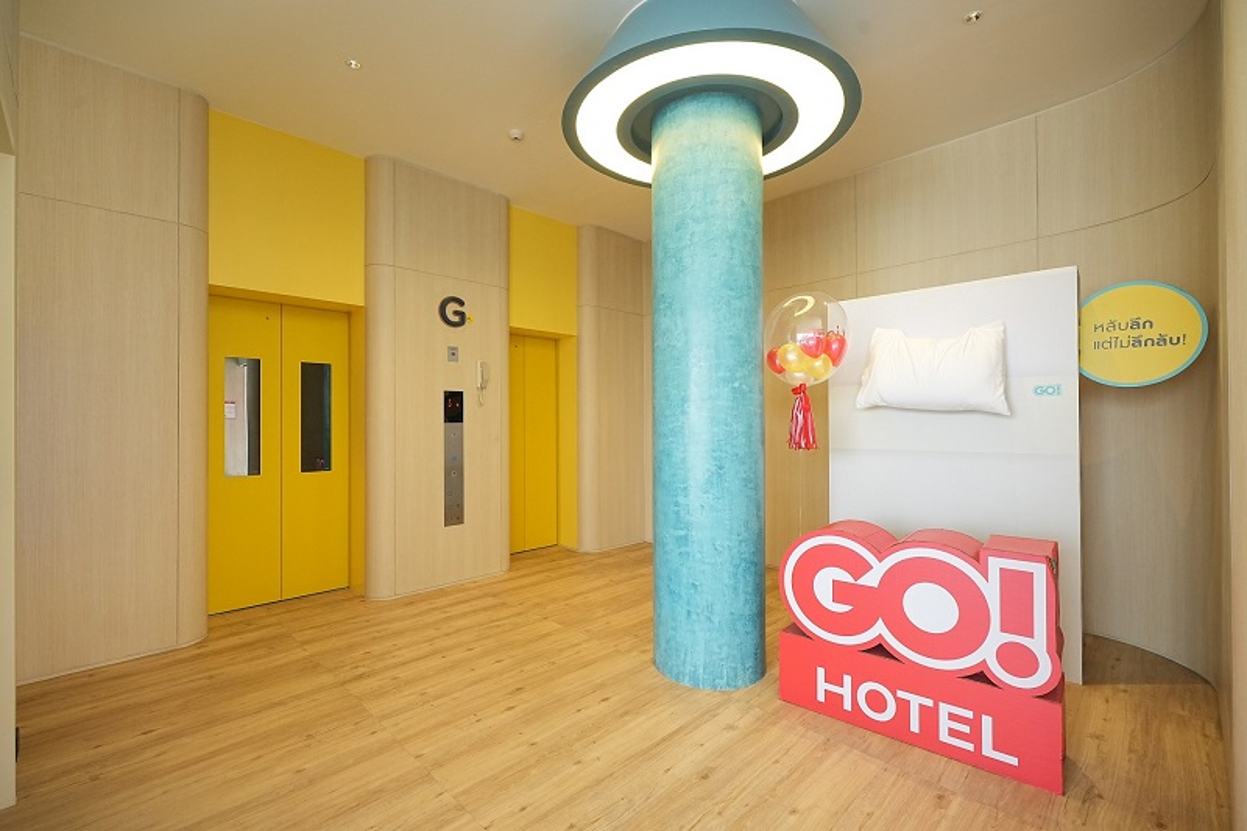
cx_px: 624
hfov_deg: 100.4
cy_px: 416
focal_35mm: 15
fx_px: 519
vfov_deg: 77.3
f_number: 6.3
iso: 1600
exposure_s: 1/80
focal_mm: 15
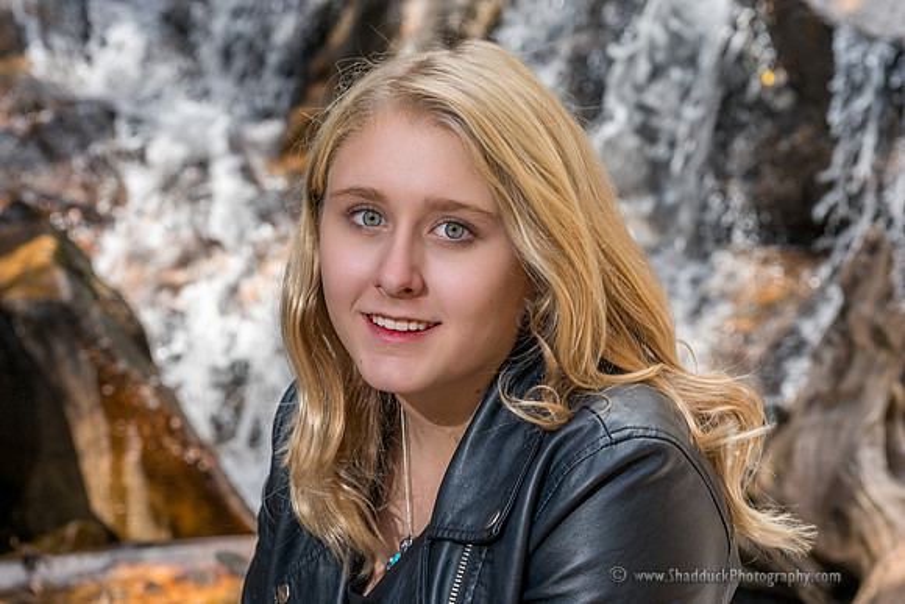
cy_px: 302
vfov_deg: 27.0
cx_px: 452
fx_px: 1257
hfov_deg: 39.6
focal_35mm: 50
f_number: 4.5
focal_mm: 50
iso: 160
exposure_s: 1/200
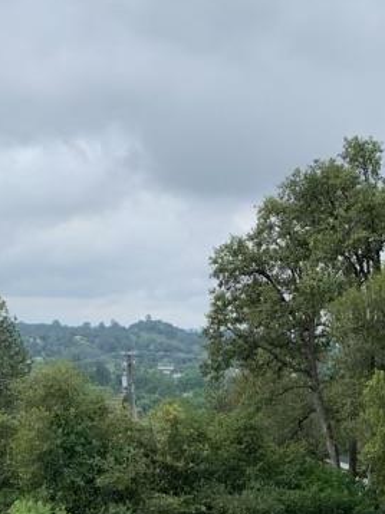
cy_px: 581
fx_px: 921
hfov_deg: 23.5
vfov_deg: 28.1
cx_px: 273
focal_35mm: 62
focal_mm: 4.25
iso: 25
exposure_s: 1/597
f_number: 1.8
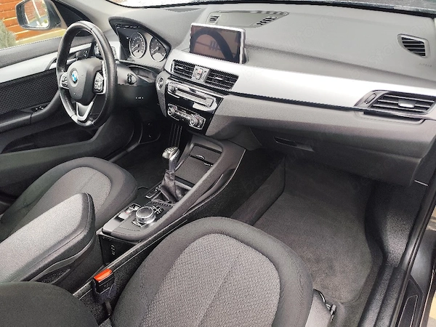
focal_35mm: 23
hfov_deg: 73.9
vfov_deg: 58.9
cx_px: 218
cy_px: 164
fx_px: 290
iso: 80
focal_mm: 6.19
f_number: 1.65
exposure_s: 1/100
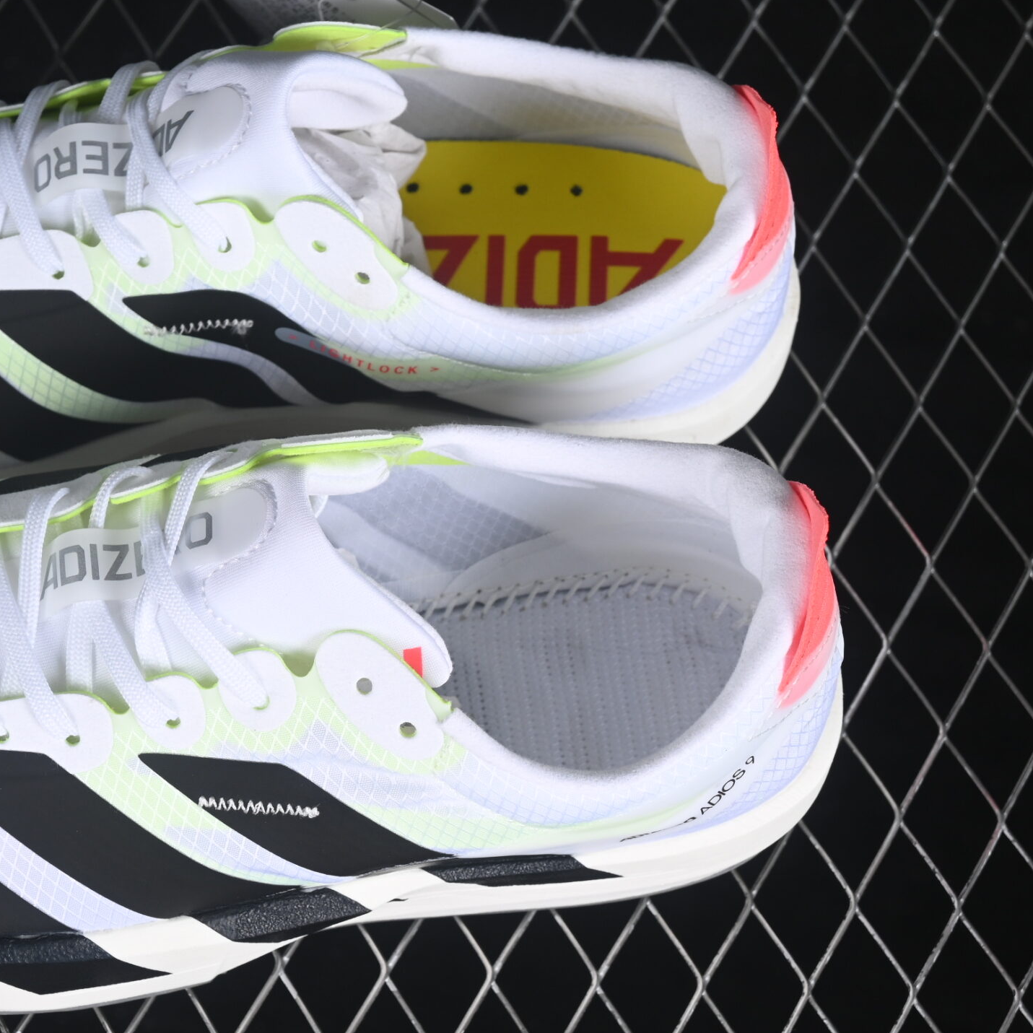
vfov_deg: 15.3
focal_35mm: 114
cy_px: 538
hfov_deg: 15.2
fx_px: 3849
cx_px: 215
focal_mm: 50
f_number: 7.1
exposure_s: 1/80
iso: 160
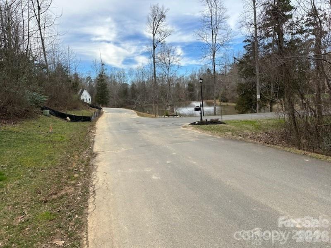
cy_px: 124
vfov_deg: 56.8
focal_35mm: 24
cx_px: 166
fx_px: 229
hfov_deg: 71.6
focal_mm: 6.86
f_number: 1.78
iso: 80
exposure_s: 1/2252
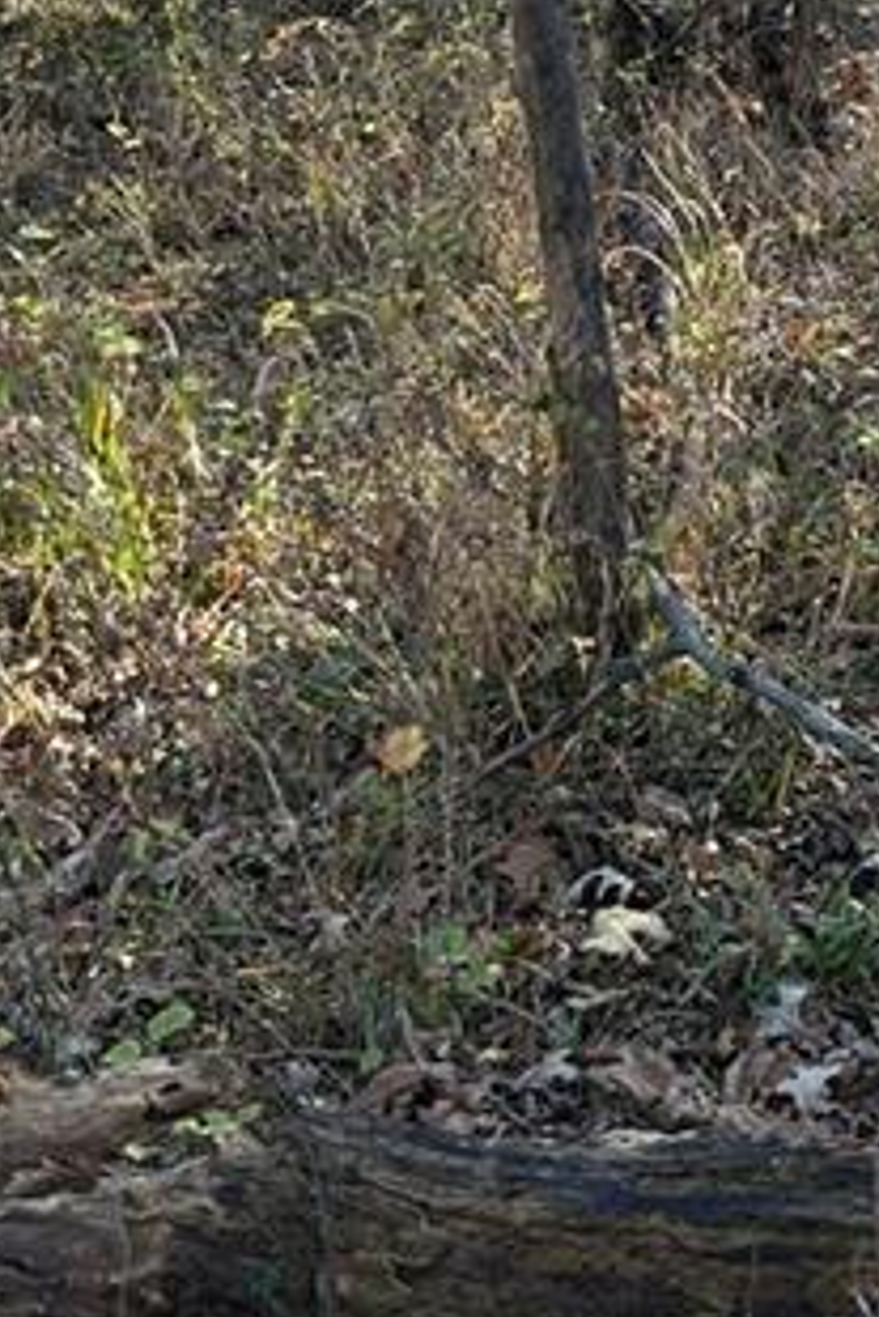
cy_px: -178
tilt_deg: -2.5
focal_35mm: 67
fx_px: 2451
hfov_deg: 19.6
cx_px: 921
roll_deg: -2.7
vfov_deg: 27.2
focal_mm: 5.7
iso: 50
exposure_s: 1/552
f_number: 1.5
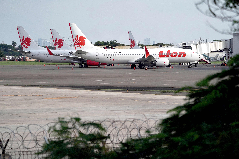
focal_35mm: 177
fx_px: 1175
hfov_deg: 11.6
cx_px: 120
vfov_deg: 7.8
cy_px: 80
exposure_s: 1/4000
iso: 400
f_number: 5.6
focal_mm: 177
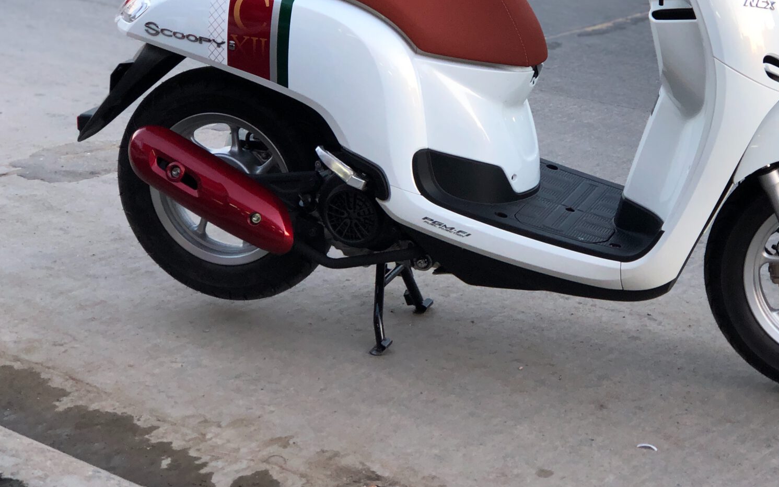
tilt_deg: -14.6
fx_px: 1762
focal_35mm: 83
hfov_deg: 24.8
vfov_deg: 15.7
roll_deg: -2.2
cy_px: 116
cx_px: 518
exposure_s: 1/30
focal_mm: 6.6
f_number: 2.8
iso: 64
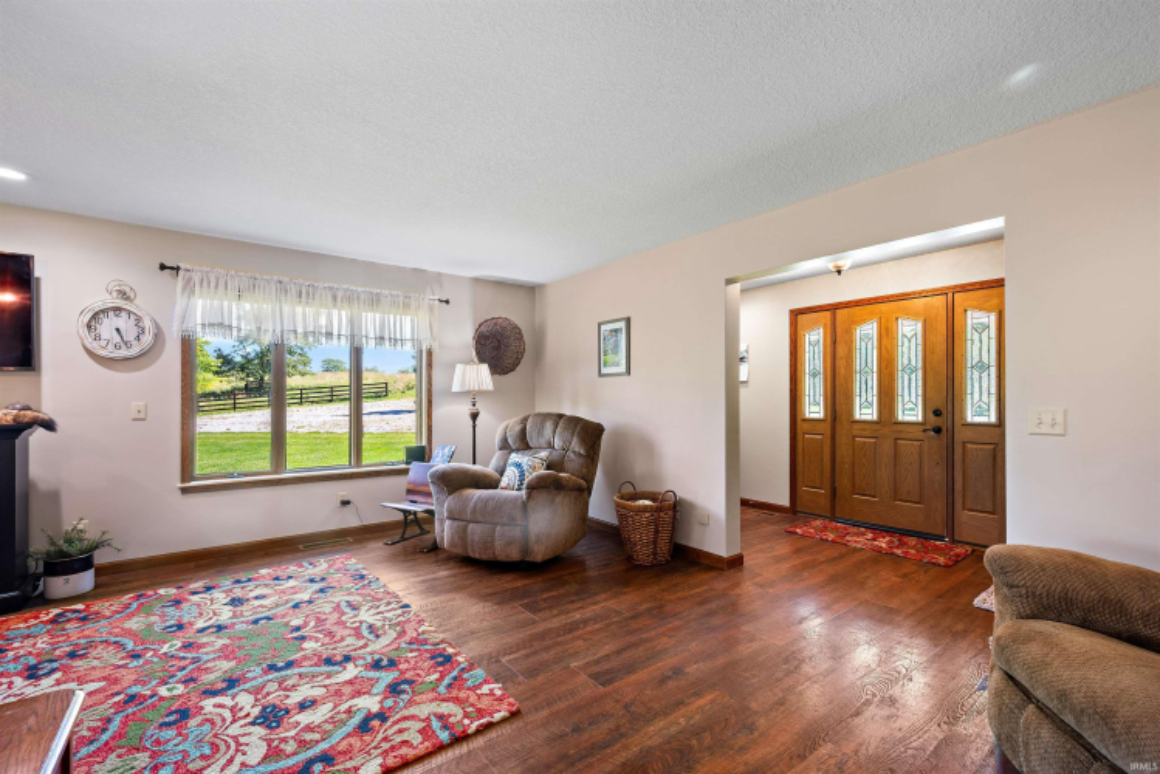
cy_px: 387
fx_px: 500
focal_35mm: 16
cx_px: 580
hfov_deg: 98.5
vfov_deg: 75.5
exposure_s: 1/5
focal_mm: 15.5
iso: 100
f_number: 9
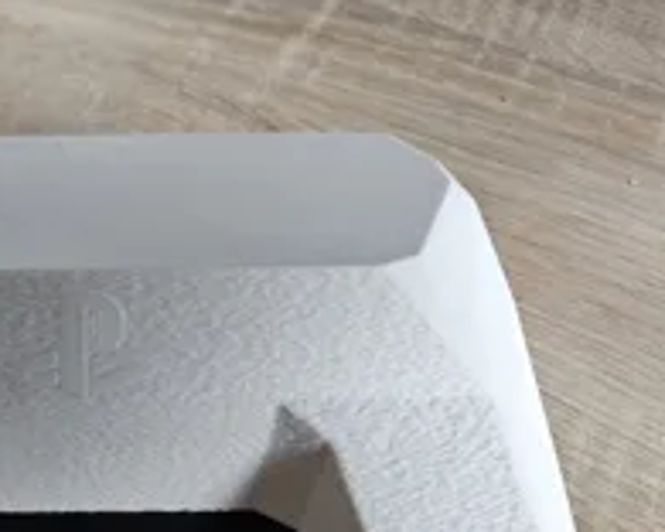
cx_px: 48
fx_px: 905
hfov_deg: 37.3
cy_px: 508
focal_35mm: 46
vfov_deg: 30.8
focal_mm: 5.4
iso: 640
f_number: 1.8
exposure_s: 1/33.3
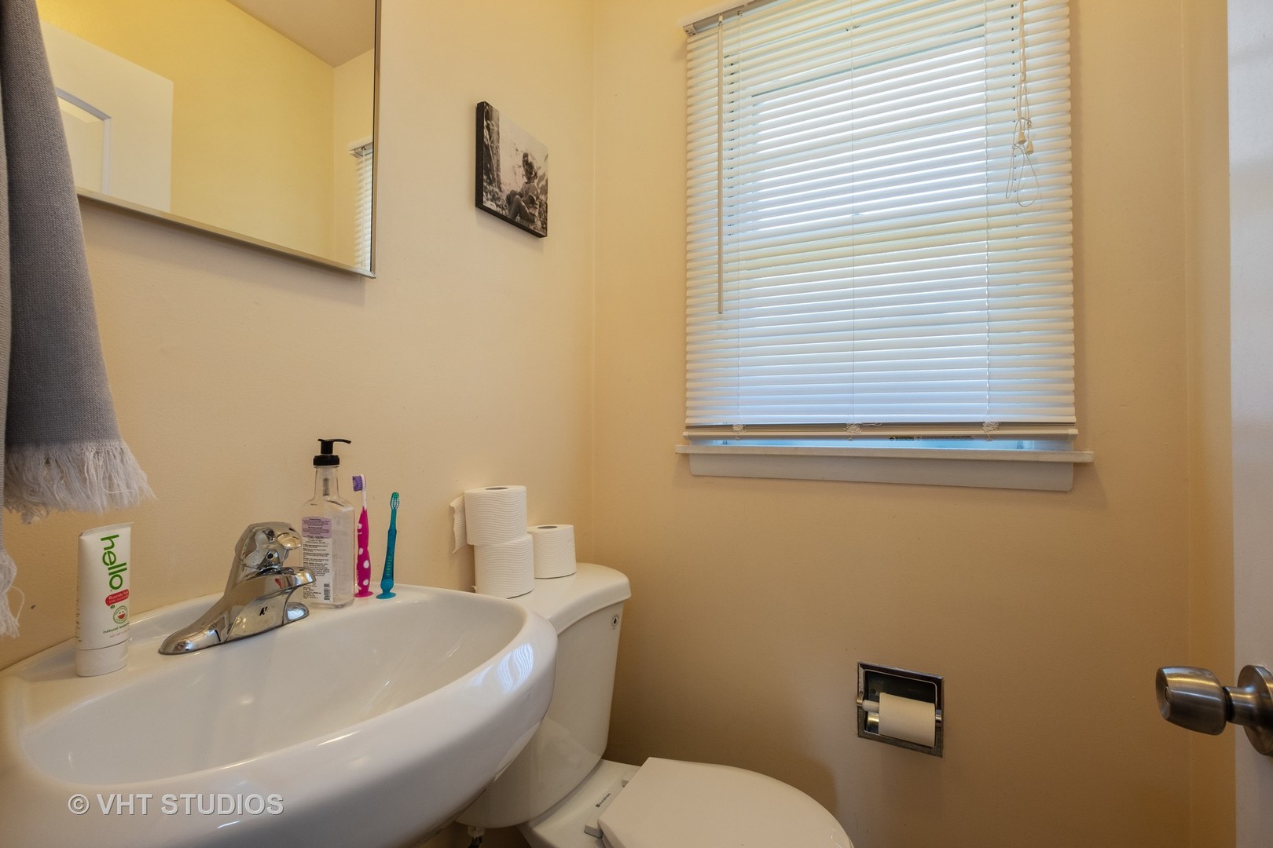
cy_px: 424
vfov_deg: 77.3
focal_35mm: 15
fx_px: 530
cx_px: 636
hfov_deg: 100.4
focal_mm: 10
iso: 200
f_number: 8
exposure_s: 1/9
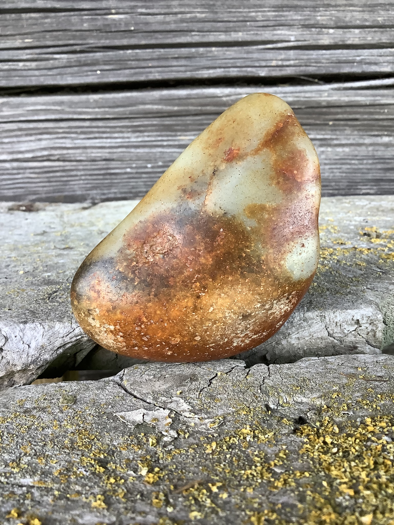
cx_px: 197
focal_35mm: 31
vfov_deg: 58.4
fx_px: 470
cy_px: 262
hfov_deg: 45.4
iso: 100
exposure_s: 1/60
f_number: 2.4
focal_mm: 3.3
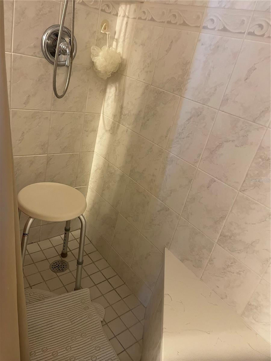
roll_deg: -13.9
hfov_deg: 53.1
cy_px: 180
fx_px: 271
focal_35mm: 26
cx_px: 136
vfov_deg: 67.3
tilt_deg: -24.3
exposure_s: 1/60
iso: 250
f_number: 1.6
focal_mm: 4.2
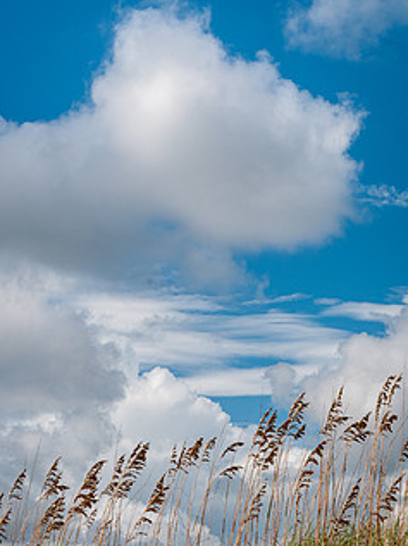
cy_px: 351
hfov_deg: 17.1
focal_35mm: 86
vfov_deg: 22.7
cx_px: 187
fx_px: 1354
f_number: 13
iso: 200
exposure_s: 1/250
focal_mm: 42
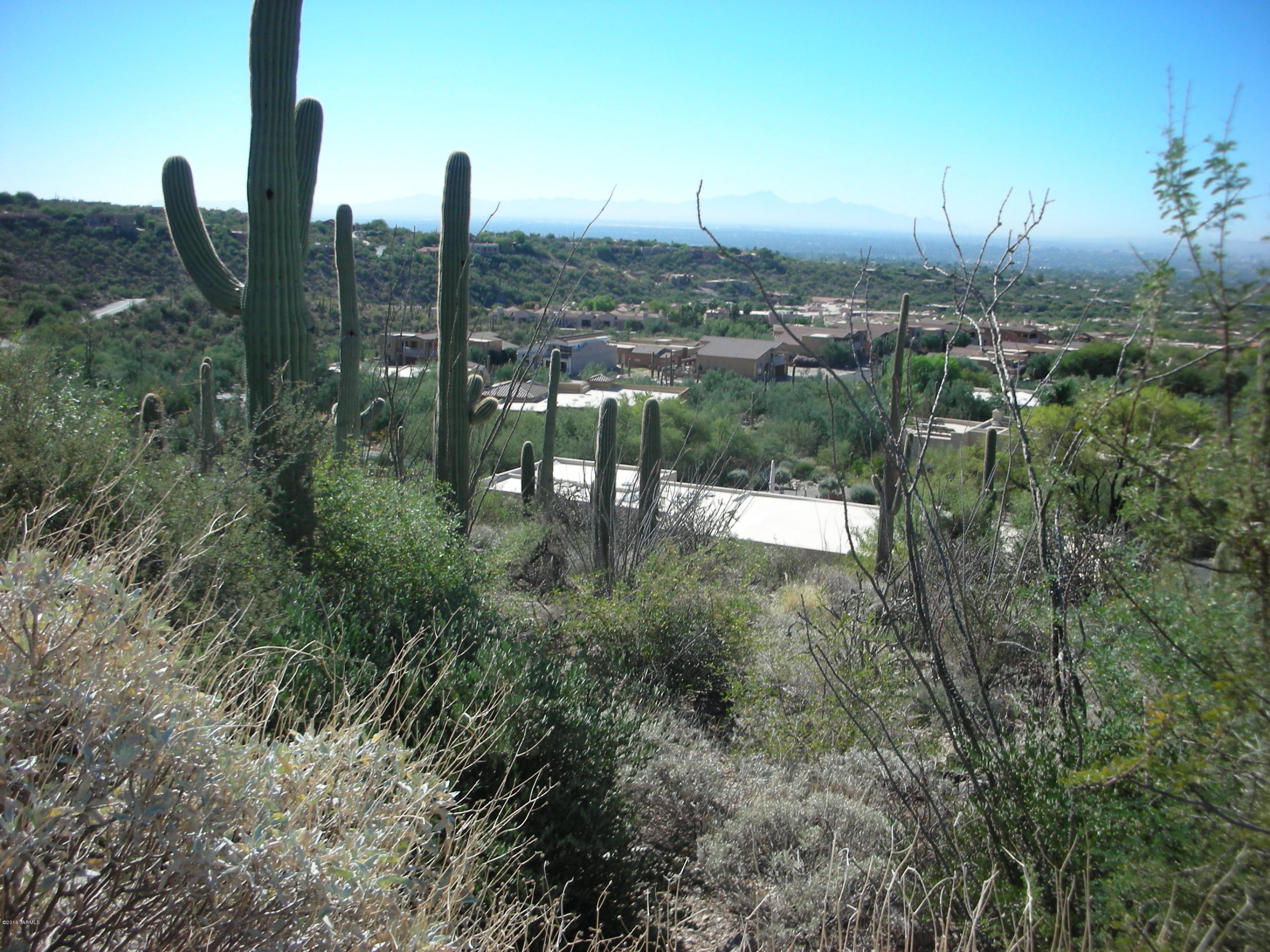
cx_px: 635
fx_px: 1284
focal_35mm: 35
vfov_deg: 40.7
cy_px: 476
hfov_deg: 52.6
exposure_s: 1/80.5
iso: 50
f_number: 8.5
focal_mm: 5.8
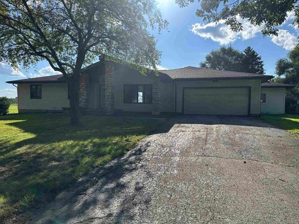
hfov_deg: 71.6
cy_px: 112
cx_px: 150
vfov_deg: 56.8
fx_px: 207
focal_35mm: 24
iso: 80
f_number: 1.78
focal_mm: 6.86
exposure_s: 1/5525
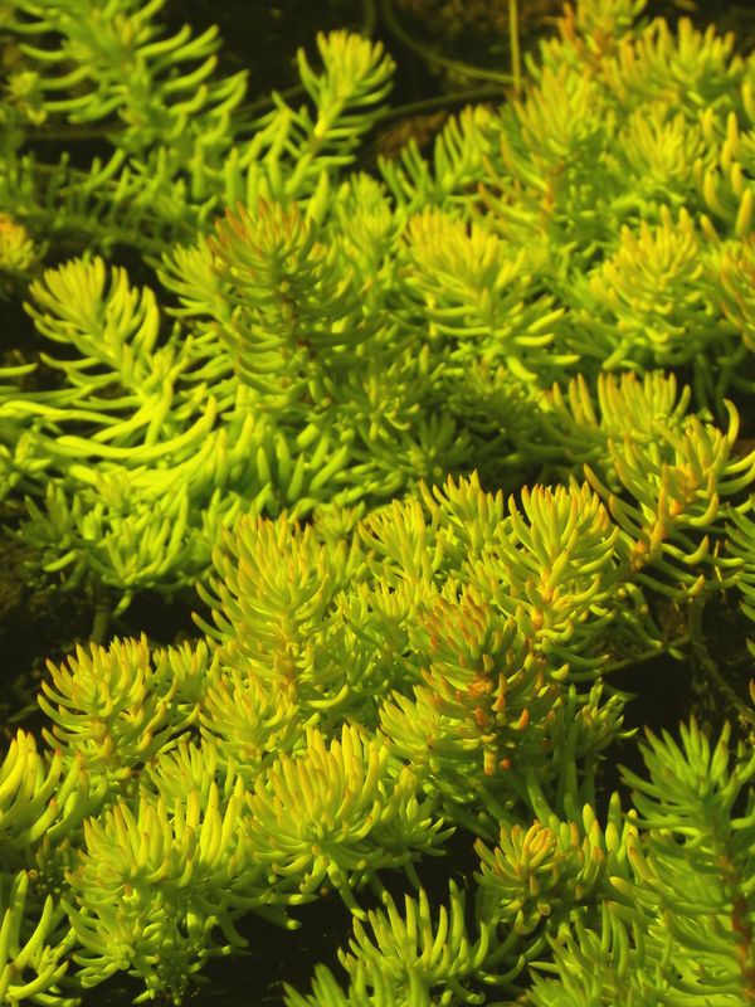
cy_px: 504
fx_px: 6165
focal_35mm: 212
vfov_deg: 9.3
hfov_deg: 7.0
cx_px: 378
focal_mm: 37.7
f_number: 6.3
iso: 160
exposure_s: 1/1000
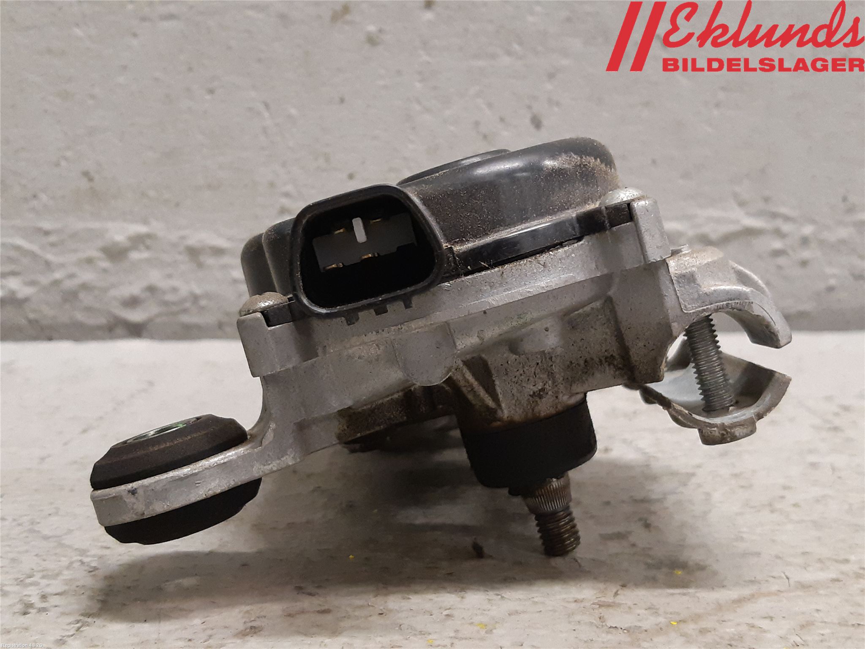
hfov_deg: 67.3
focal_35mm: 26
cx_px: 432
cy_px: 324
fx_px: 650
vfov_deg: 53.1
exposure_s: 1/50
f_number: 1.7
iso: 250
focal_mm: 3.93
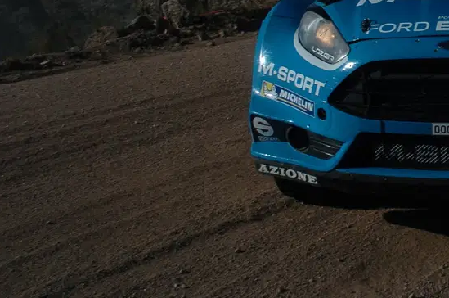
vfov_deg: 22.0
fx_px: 735
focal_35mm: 59
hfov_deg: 30.9
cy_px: -5
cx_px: 474
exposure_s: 1/800
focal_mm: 18
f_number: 14
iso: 400
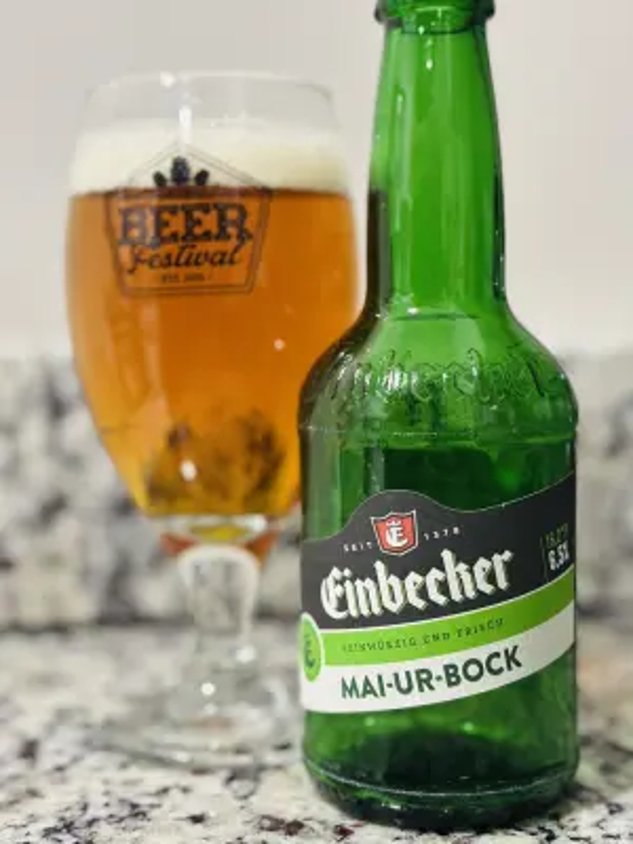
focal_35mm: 52
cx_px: 316
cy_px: 422
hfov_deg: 28.0
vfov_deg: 36.8
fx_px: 1268
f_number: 1.6
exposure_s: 1/40
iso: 320
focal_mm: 5.96
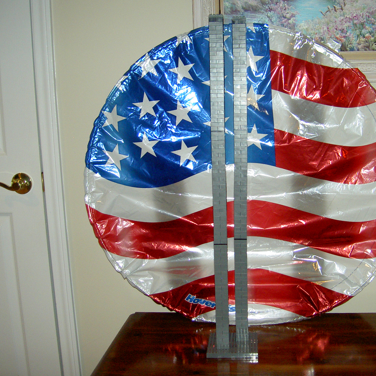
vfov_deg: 36.1
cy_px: 184
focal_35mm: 47
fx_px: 578
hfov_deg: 36.0
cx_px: 216
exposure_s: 1/59.5
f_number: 2.8
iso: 100
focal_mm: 8
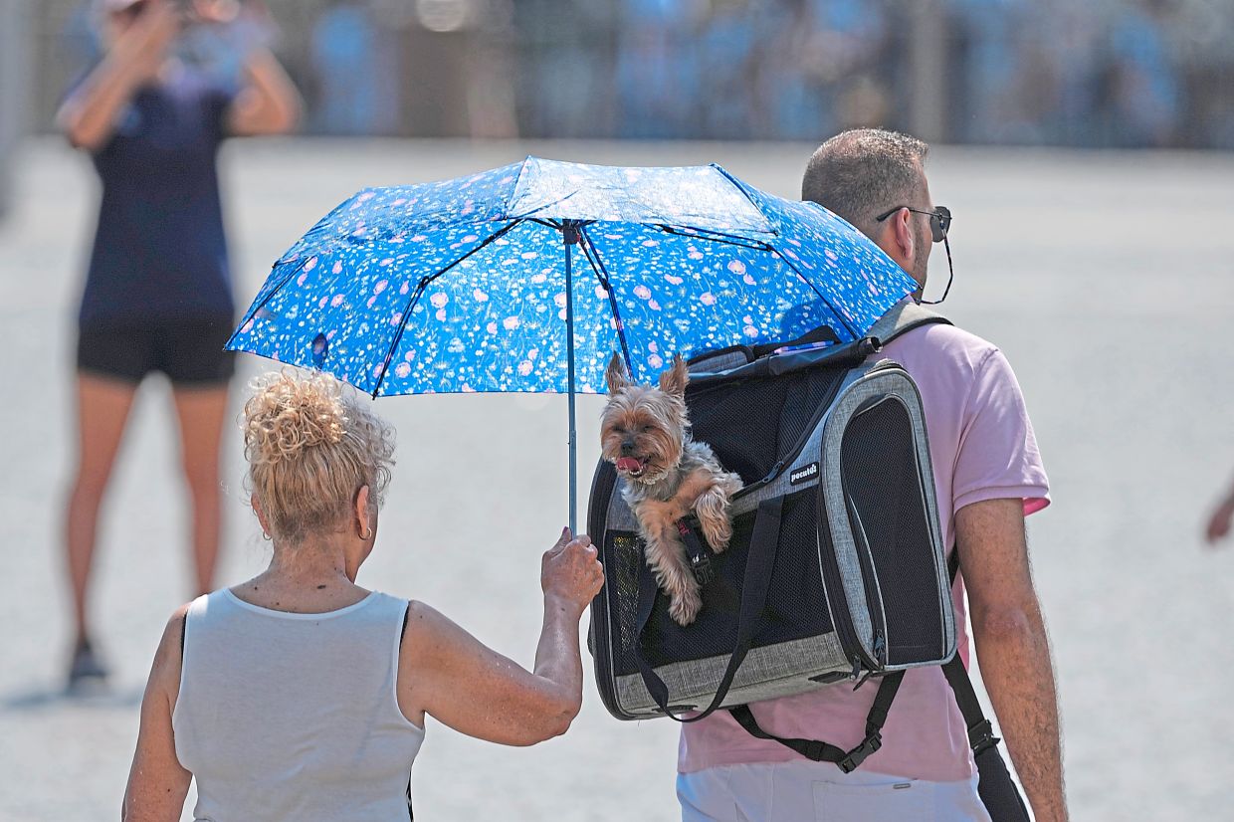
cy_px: 411
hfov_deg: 3.4
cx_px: 617
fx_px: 20560
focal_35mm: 600
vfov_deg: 2.3
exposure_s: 1/2000
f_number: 6.3
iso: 400
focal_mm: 600
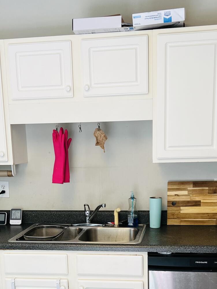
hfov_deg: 28.0
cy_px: 234
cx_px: 101
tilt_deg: -10.7
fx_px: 435
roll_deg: +2.4
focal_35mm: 52
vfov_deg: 35.6
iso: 80
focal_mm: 5.7
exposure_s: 1/120
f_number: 1.5
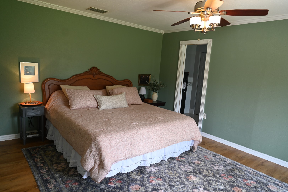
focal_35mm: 24
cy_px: 96
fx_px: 192
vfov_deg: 53.1
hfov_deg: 73.8
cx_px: 144
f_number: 2.8
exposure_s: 1/160
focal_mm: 24
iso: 400
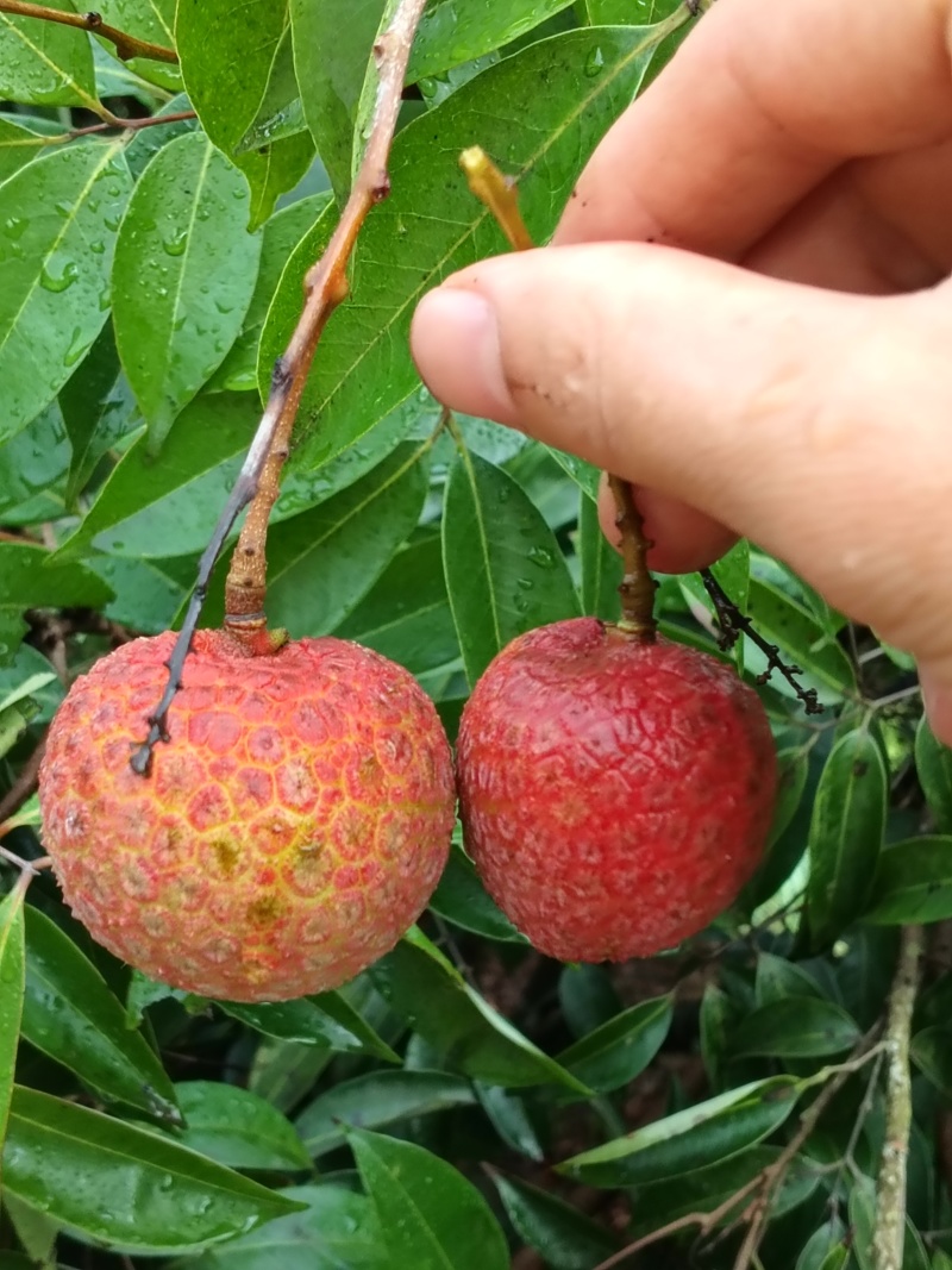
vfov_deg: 35.5
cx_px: 476
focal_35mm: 54
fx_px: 1981
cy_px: 635
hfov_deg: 27.0
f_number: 1.8
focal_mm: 3.61
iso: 50
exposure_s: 1/114
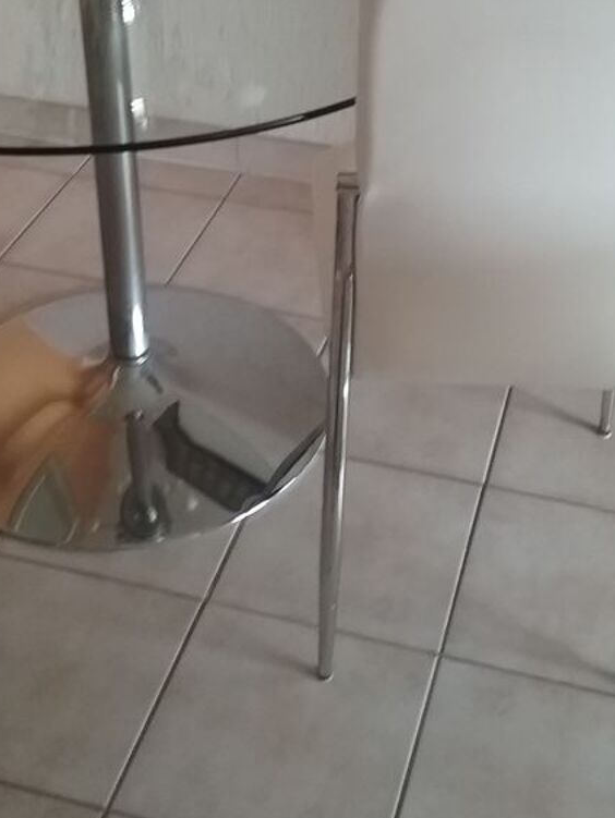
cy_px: 236
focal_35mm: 55
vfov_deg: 34.4
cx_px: 355
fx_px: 1302
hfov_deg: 26.5
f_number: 2.2
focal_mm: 3.3
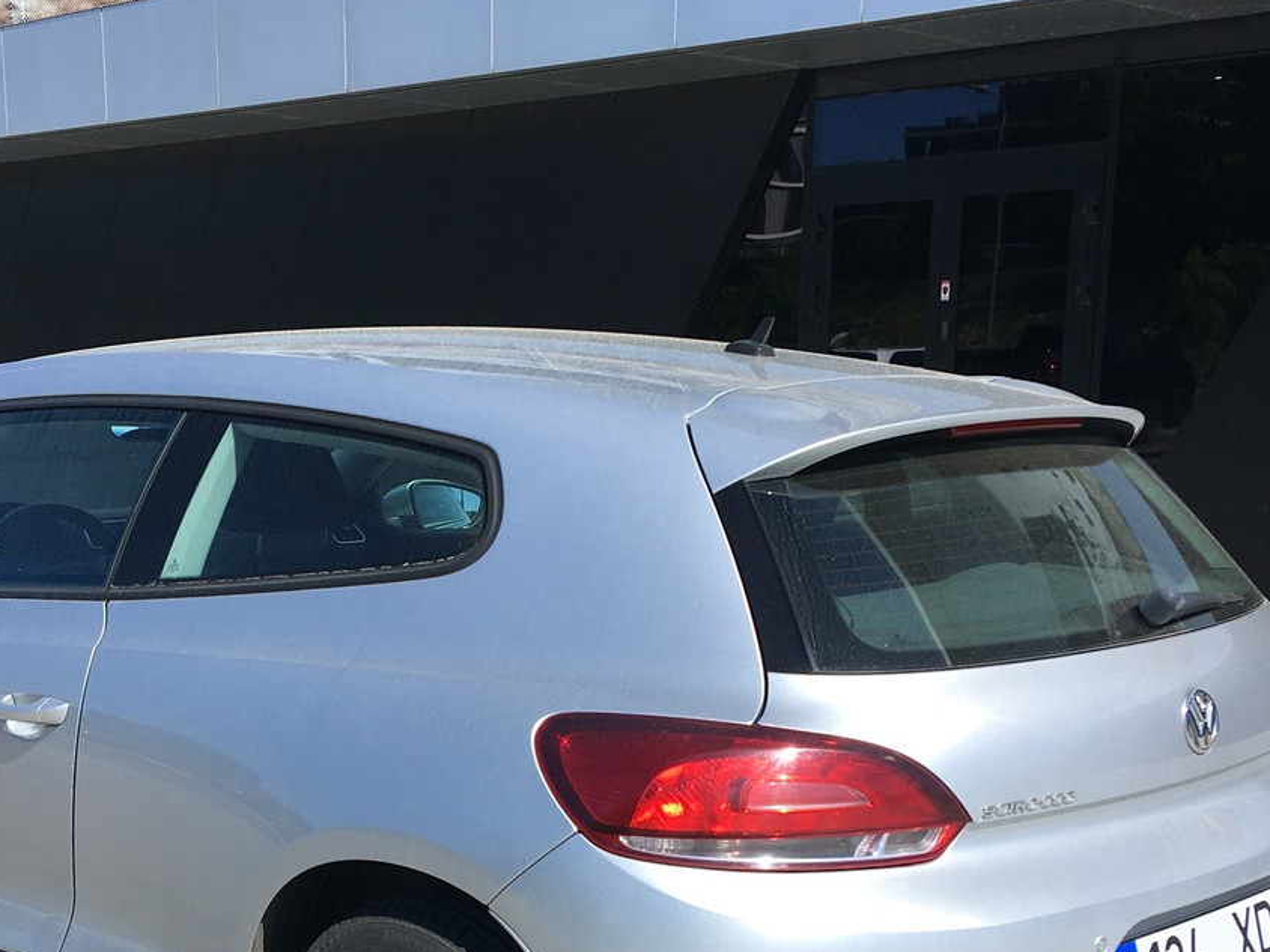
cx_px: 524
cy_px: 815
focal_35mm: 55
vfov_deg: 25.9
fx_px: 2018
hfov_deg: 34.8
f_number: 2.2
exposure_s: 1/1304
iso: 25
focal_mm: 4.15
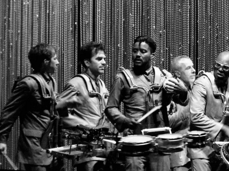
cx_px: 124
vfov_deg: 2.7
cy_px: 93
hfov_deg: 3.6
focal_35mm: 545
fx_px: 3604
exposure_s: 1/30
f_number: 5.9
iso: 1600
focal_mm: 87
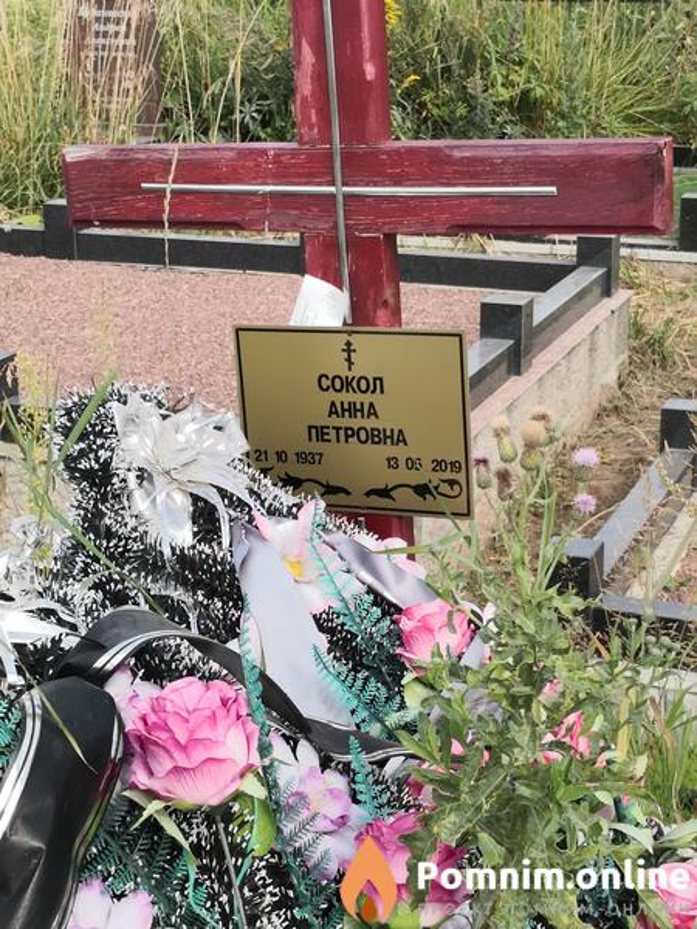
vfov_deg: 30.3
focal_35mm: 64
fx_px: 1718
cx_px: 348
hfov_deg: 22.9
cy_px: 464
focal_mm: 3.95
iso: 50
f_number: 1.6
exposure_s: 1/1022
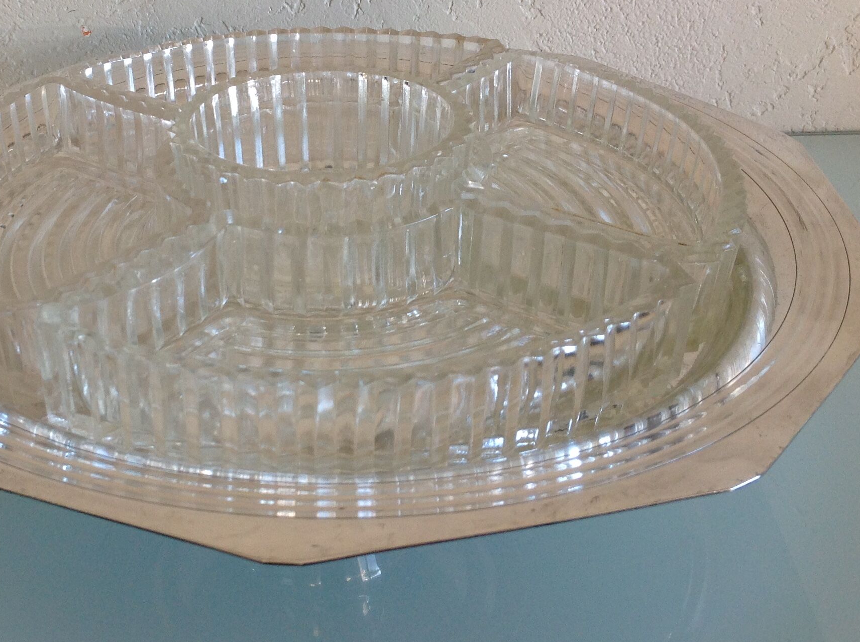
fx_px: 1315
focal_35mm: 53
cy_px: 186
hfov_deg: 35.8
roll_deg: +2.1
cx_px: 269
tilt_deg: -24.8
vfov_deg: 27.2
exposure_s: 1/40
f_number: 2.4
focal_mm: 4.28
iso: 64
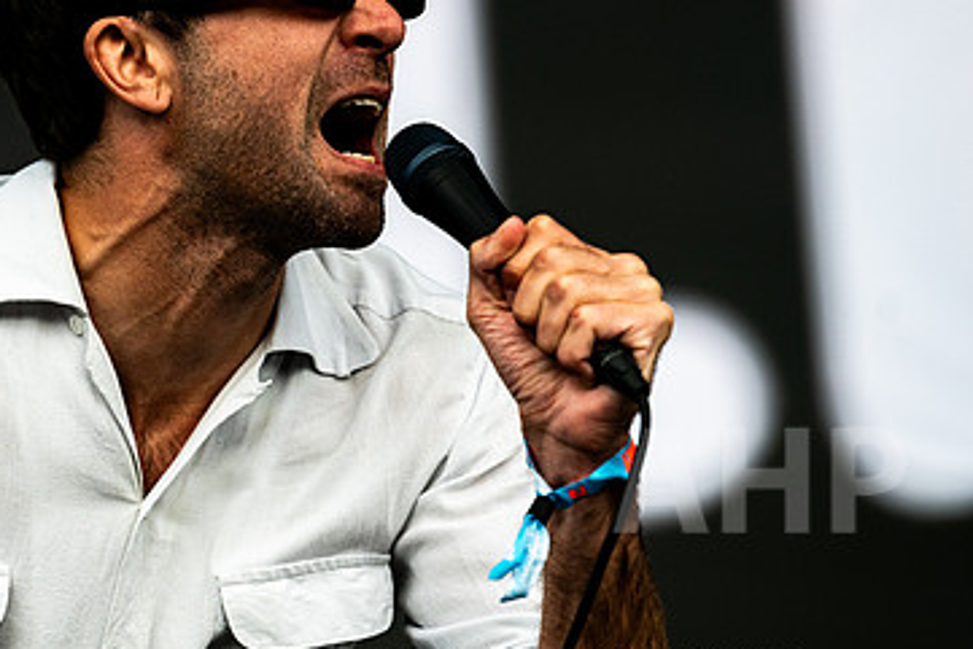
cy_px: 190
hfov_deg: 6.9
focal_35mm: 297
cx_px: 251
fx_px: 8030
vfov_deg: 4.6
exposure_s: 1/5000
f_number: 3.5
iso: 250
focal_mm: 185
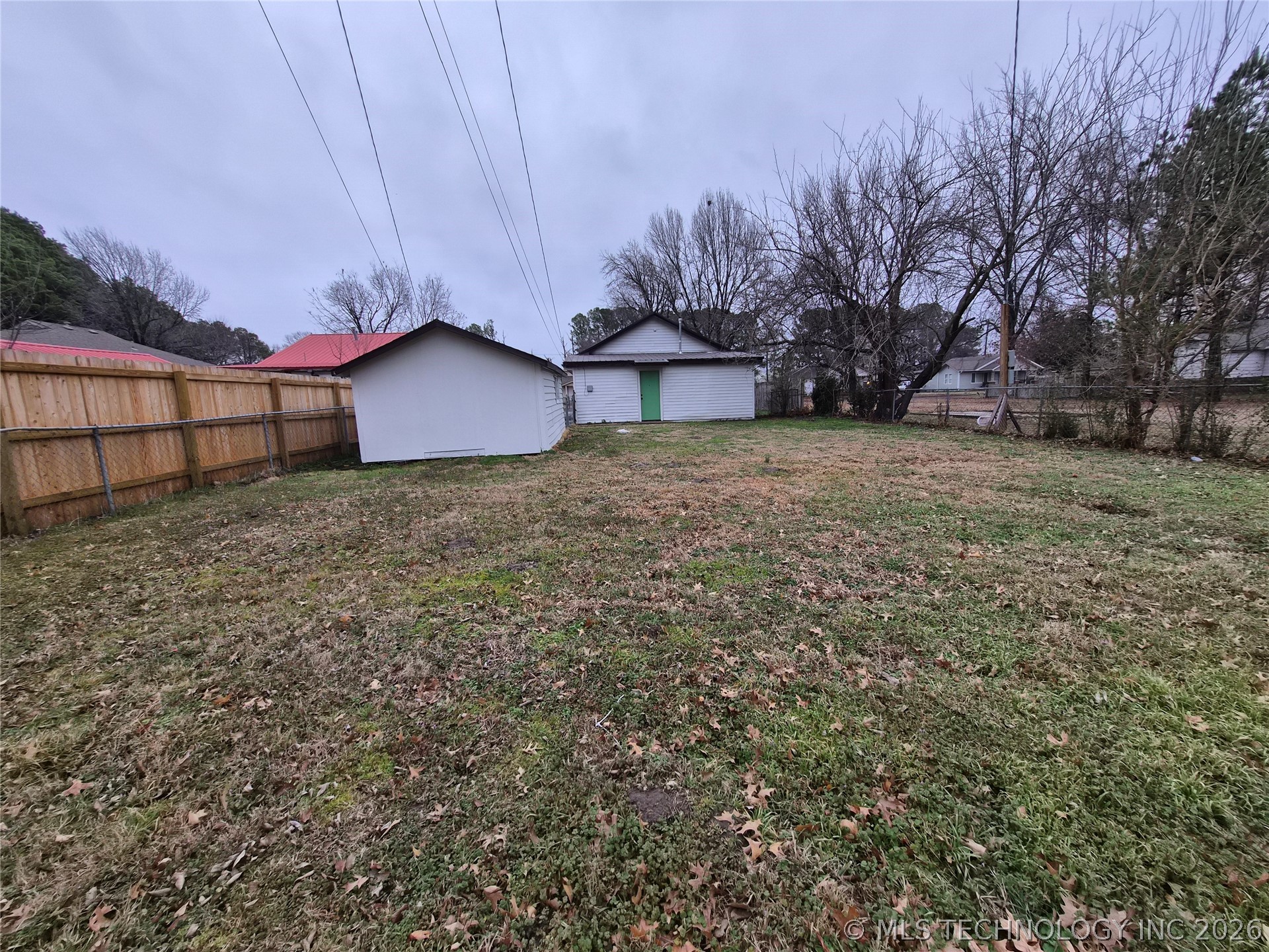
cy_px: 476
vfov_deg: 89.9
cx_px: 634
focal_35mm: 13
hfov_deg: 106.2
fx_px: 477
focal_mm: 1.7
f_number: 2.2
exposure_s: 1/165
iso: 25
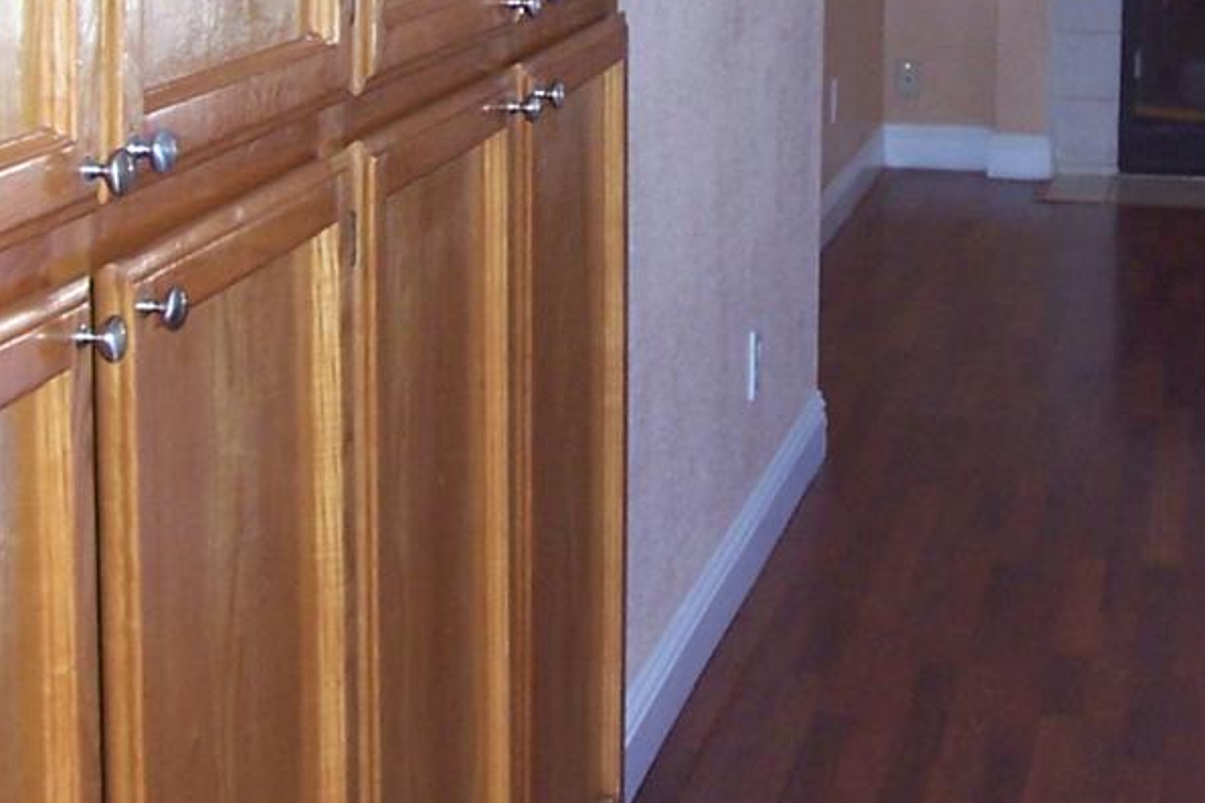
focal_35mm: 89
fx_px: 2978
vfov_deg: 15.1
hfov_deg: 22.7
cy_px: -18
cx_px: 867
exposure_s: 1/60
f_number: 2.7
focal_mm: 5.6
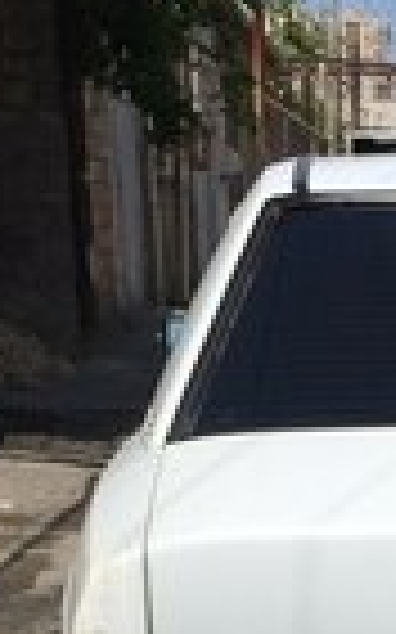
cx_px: 626
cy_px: 836
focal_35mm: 108
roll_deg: +0.8
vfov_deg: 18.0
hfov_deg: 11.5
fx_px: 1867
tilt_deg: -20.0
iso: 32
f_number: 2.2
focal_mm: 4.15
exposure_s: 1/3425
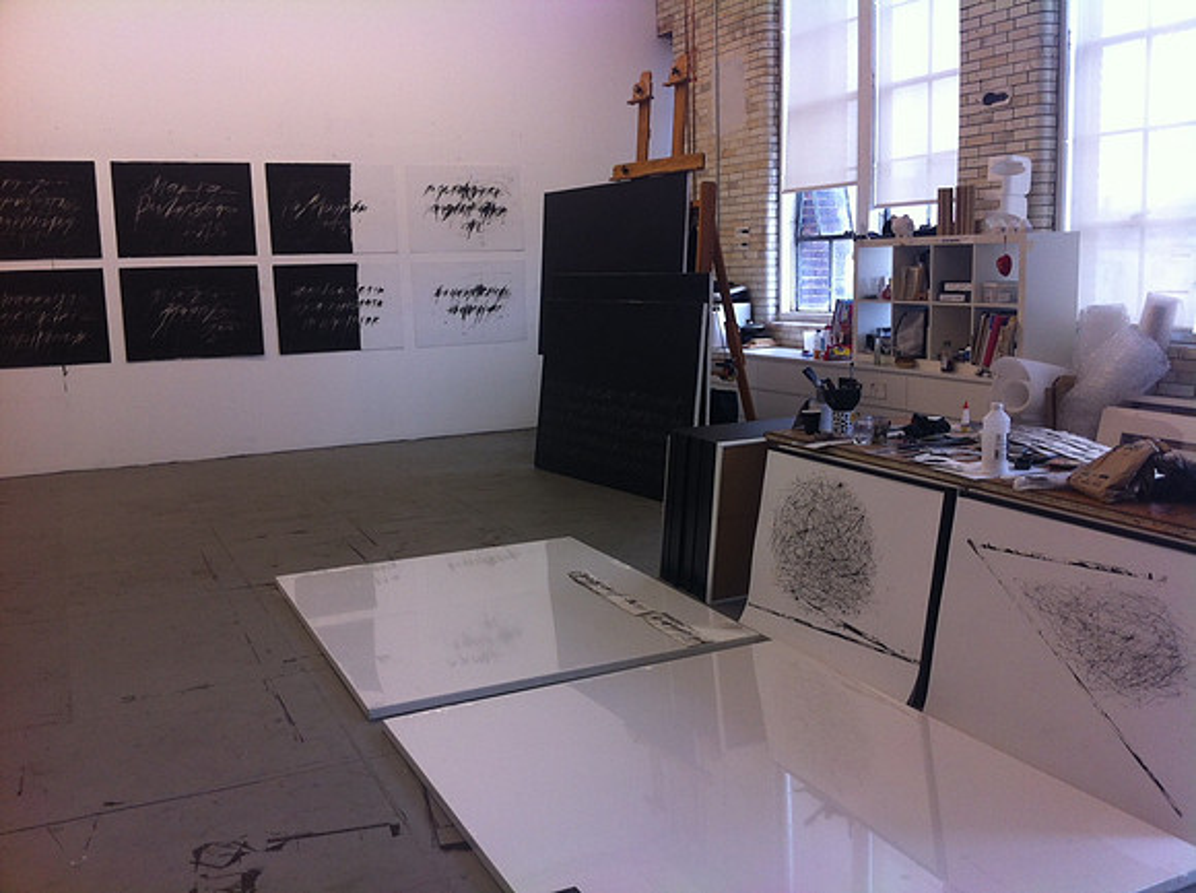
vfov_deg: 40.6
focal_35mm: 35
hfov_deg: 52.7
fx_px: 1207
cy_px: 446
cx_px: 598
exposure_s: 1/30
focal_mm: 3.85
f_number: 2.8
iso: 80
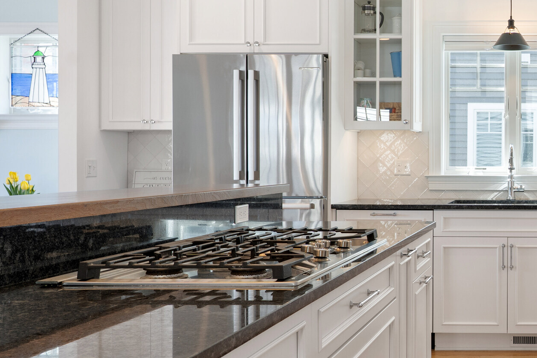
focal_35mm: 49
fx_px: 731
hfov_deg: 36.0
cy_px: 167
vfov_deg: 27.5
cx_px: 548
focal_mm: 20
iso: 320
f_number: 8
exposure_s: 1/10
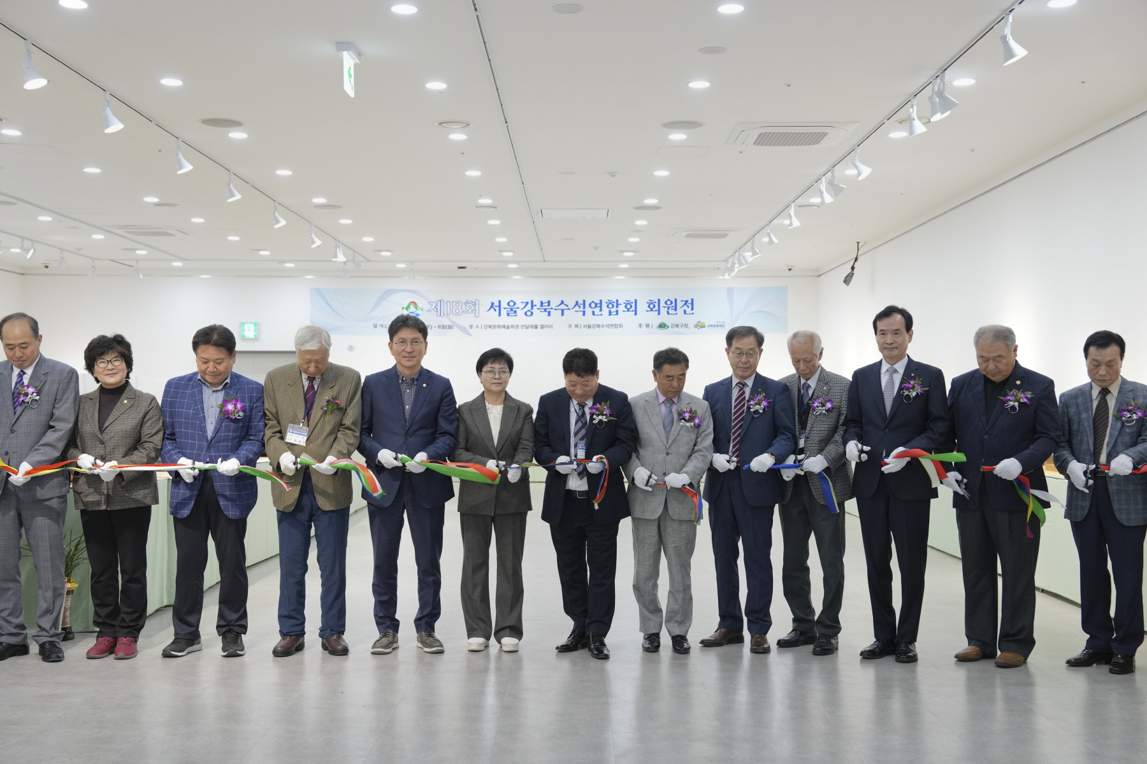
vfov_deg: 31.9
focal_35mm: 42
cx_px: 574
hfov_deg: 46.4
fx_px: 1338
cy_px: 382
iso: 1250
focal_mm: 42
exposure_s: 1/160
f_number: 4
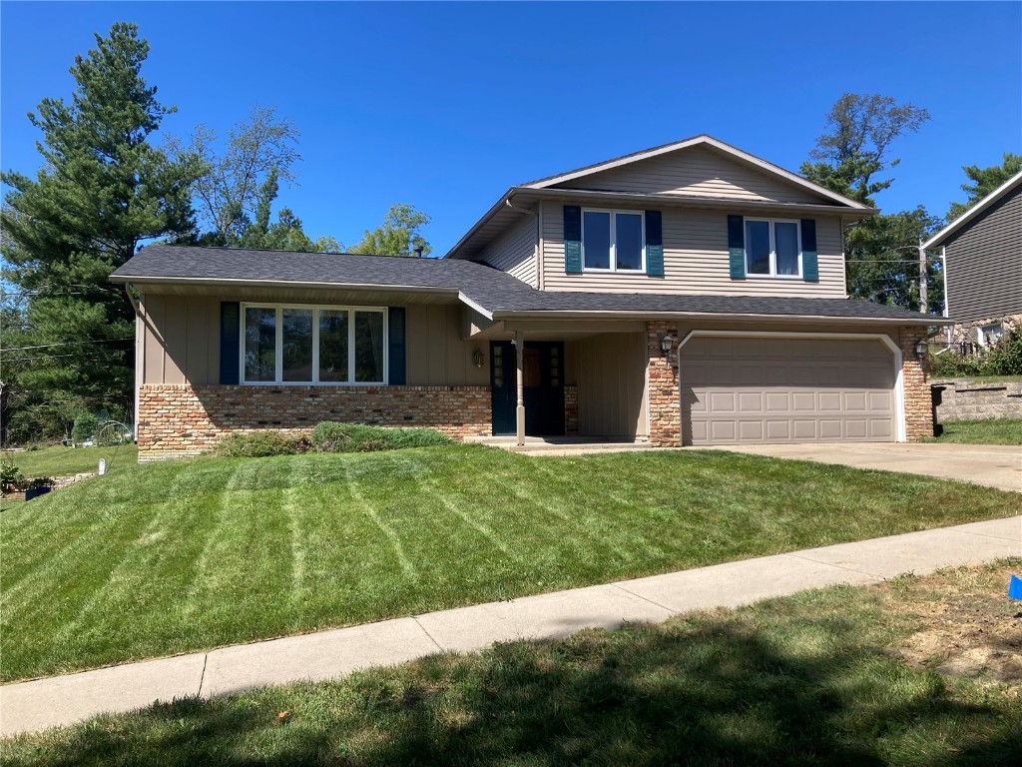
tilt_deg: +5.4
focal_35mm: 28
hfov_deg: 63.4
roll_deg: +0.0
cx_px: 511
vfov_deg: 49.7
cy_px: 384
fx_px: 827
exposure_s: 1/1389
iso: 20
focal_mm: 3.99
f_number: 1.8
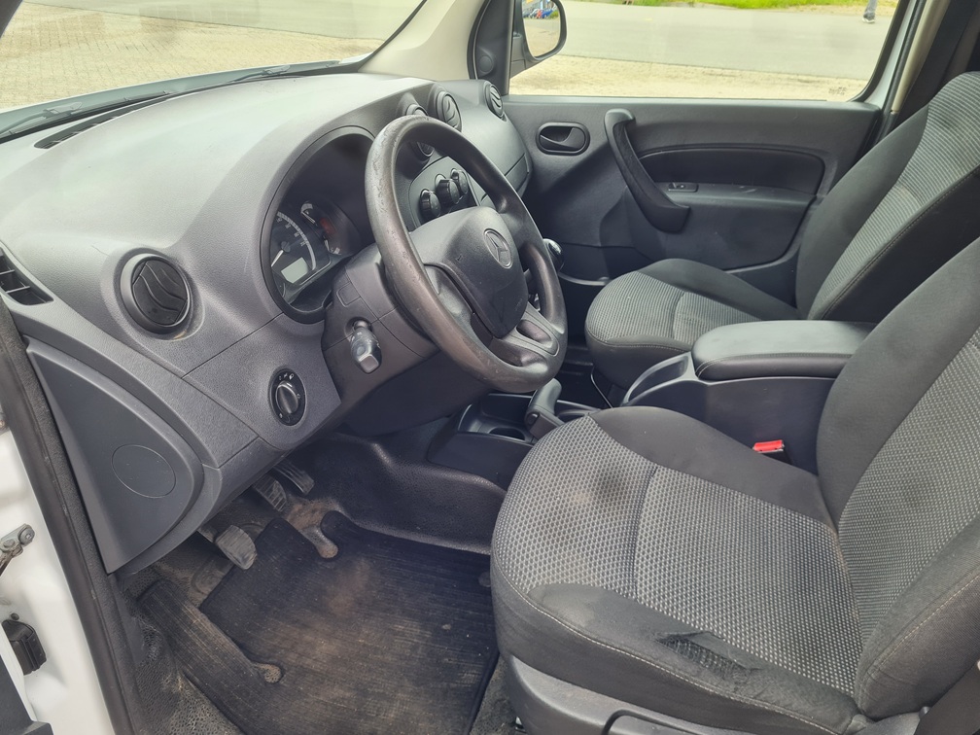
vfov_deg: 53.1
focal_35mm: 26
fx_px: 736
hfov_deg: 67.3
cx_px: 490
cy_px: 368
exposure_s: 1/188
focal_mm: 5.4
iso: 50
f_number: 1.8
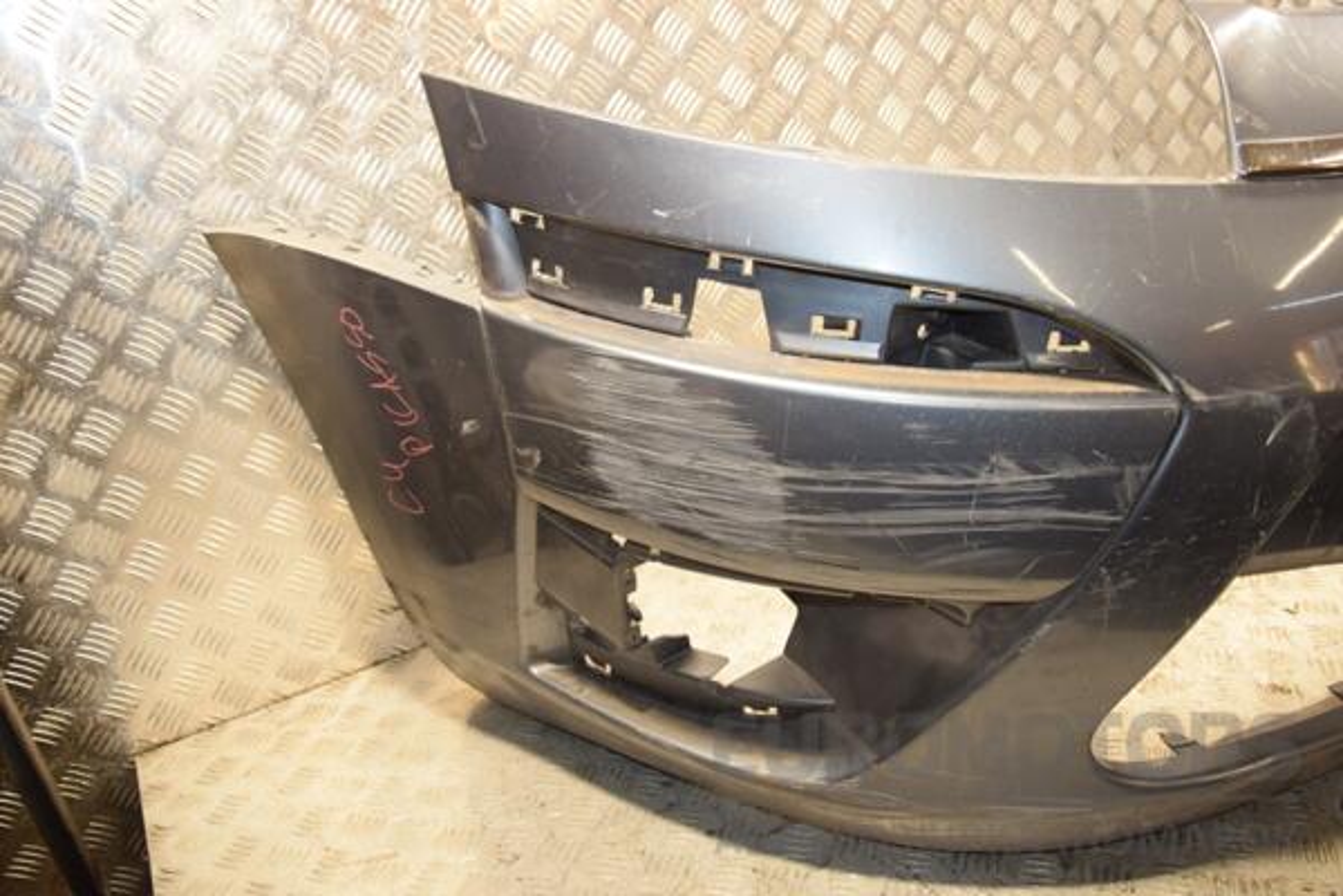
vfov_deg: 40.0
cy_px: 448
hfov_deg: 57.2
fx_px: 1231
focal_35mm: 33
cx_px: 672
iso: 800
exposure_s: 1/125
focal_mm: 22
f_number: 5
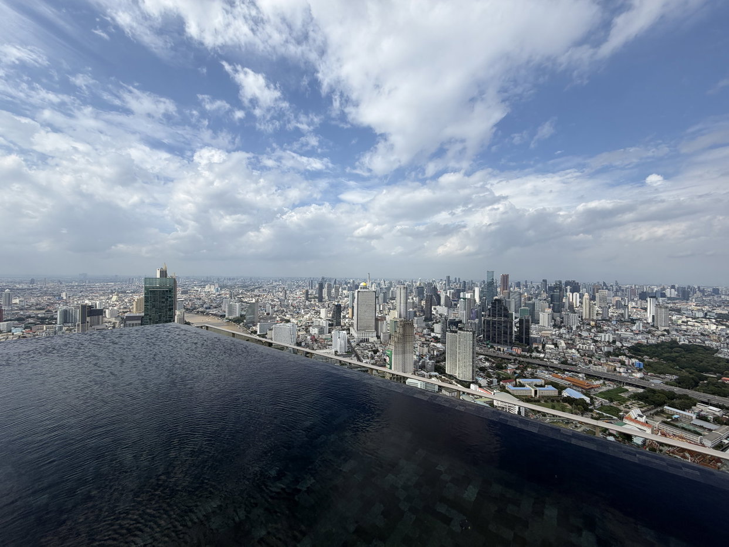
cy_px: 274
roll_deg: +0.1
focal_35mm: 14
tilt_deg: +0.9
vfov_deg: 85.7
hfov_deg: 102.1
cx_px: 364
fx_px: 295
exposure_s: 1/1125
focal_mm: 2.22
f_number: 2.2
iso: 20
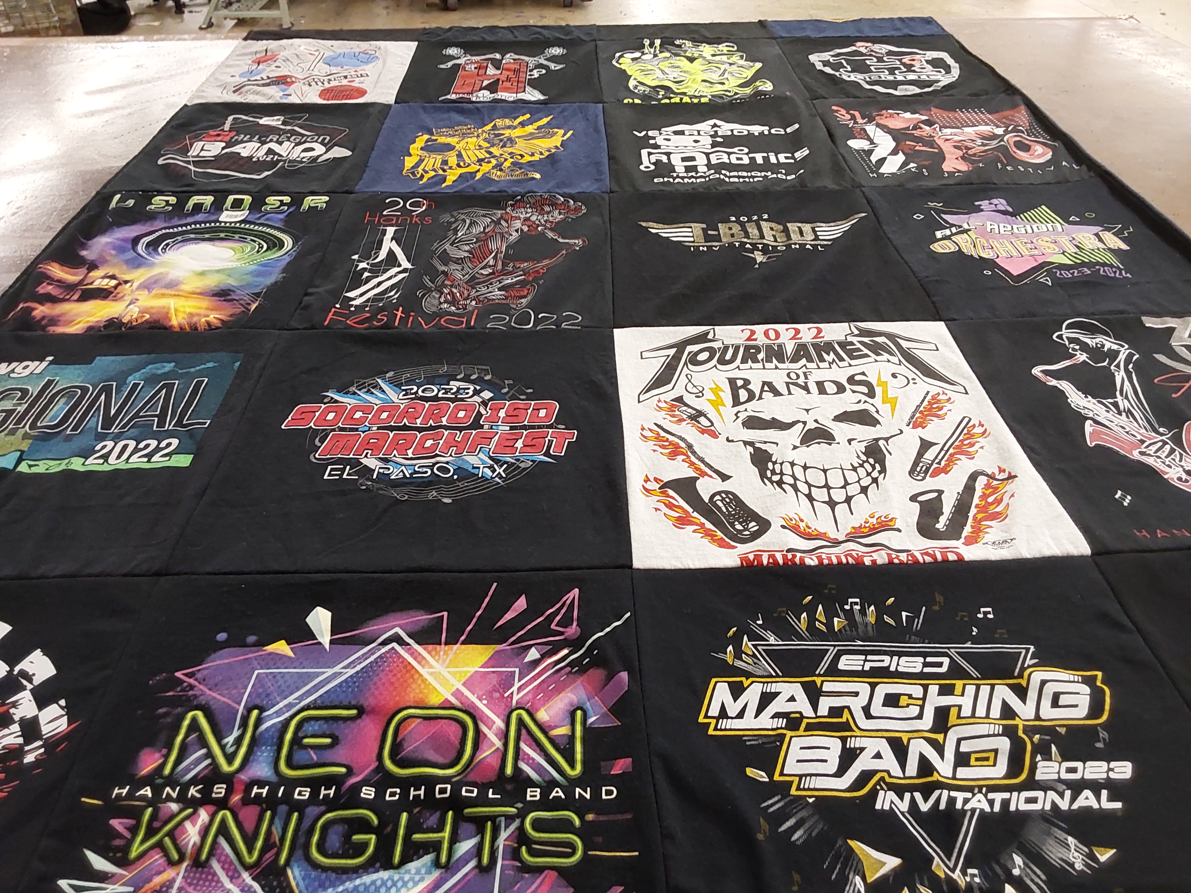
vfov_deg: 49.7
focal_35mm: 28
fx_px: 963
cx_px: 596
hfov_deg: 63.4
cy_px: 446
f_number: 1.9
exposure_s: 1/60
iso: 200
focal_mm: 2.91
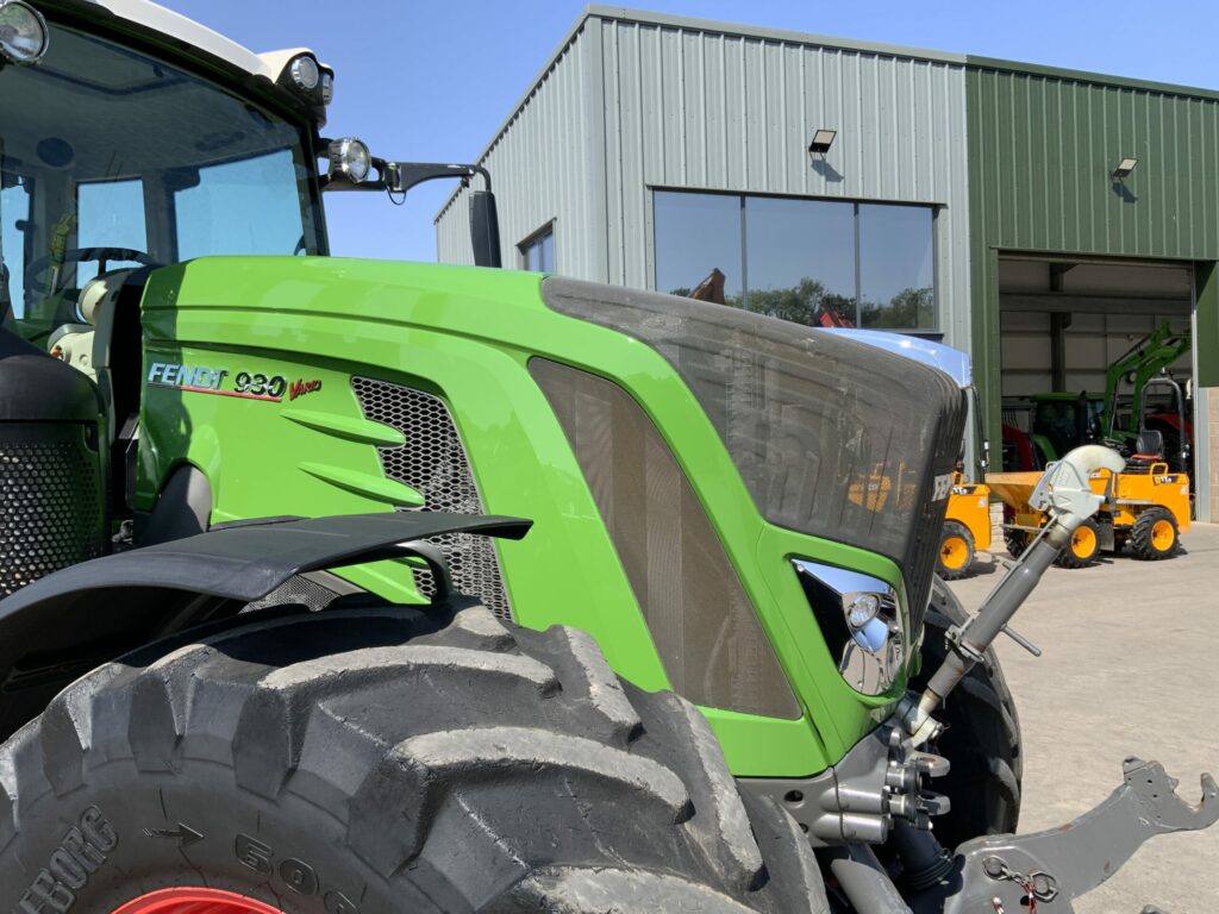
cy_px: 457
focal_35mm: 29
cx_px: 610
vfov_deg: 48.2
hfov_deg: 61.7
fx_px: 1021
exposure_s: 1/1035
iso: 16
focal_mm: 3
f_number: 1.8
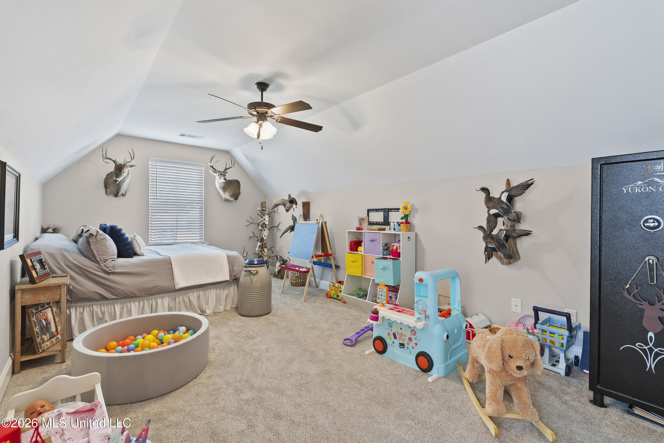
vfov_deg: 73.8
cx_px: 332
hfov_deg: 96.7
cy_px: 222
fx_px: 295
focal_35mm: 16
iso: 800
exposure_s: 1/3
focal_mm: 16
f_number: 9
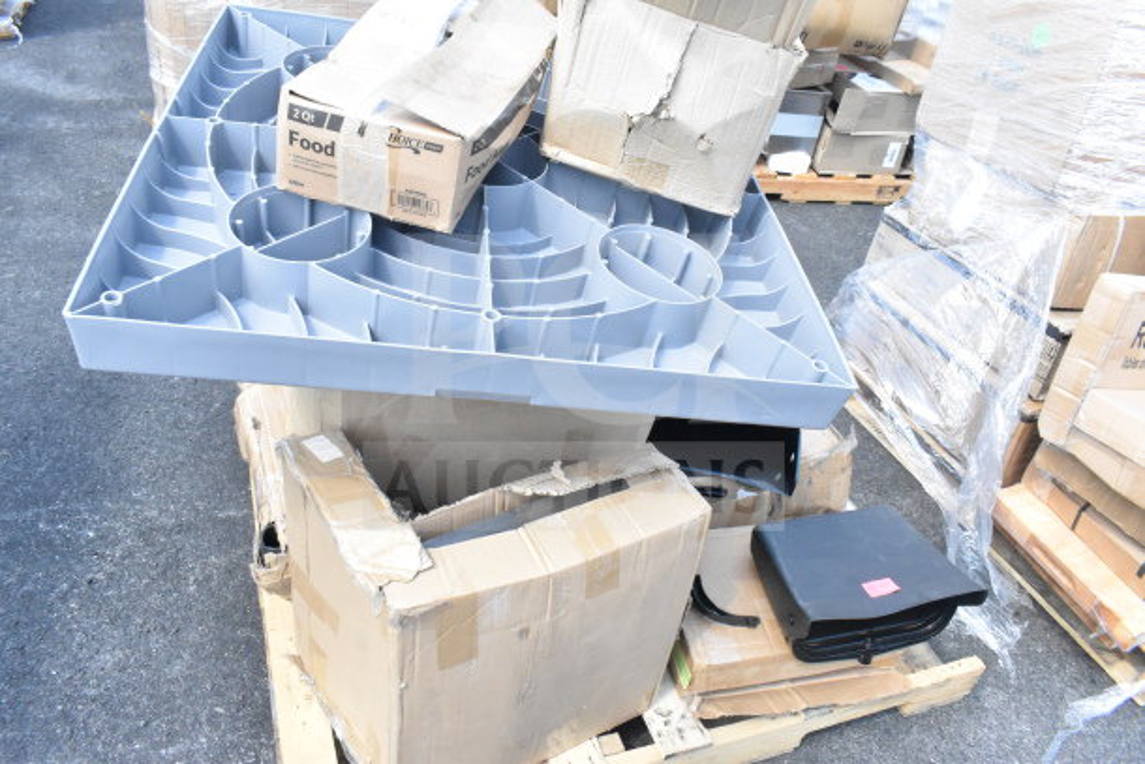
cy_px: 382
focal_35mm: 27
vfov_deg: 48.0
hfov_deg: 67.4
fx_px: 859
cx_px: 572
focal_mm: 18
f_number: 14
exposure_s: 1/800
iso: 6400
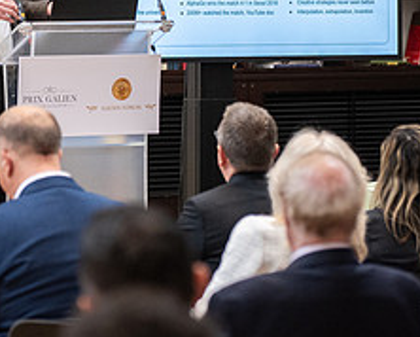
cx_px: 40
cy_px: 43
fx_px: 3048
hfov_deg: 7.9
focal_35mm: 245
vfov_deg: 6.3
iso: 2500
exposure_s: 1/800
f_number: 3.2
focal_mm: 100
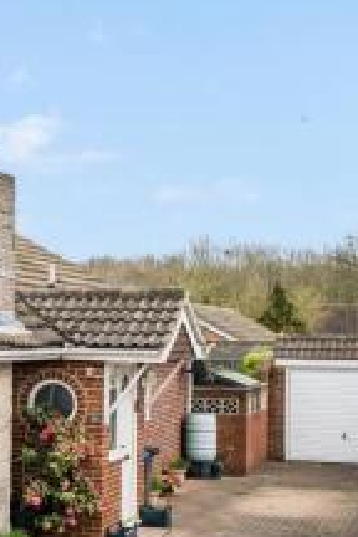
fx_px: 1148
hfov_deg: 15.9
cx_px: -221
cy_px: 369
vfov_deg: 26.1
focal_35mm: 77
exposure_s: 1/250
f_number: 9
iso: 320
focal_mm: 35
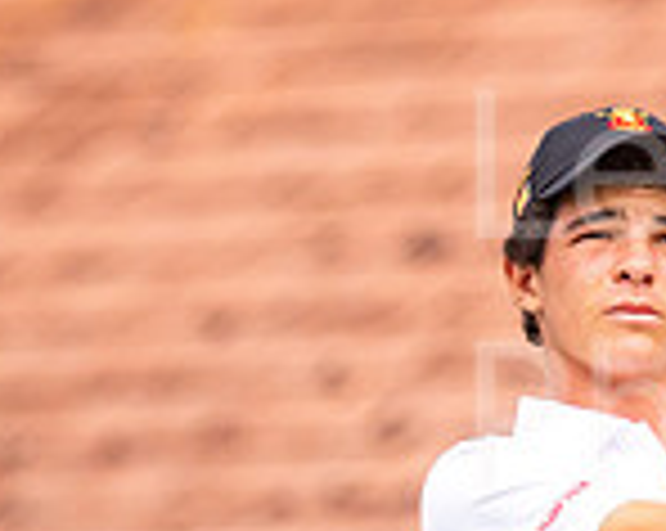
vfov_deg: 0.9
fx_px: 32618
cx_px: 1058
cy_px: 207
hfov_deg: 1.2
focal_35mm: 1657
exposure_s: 1/4000
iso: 500
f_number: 4
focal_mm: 300
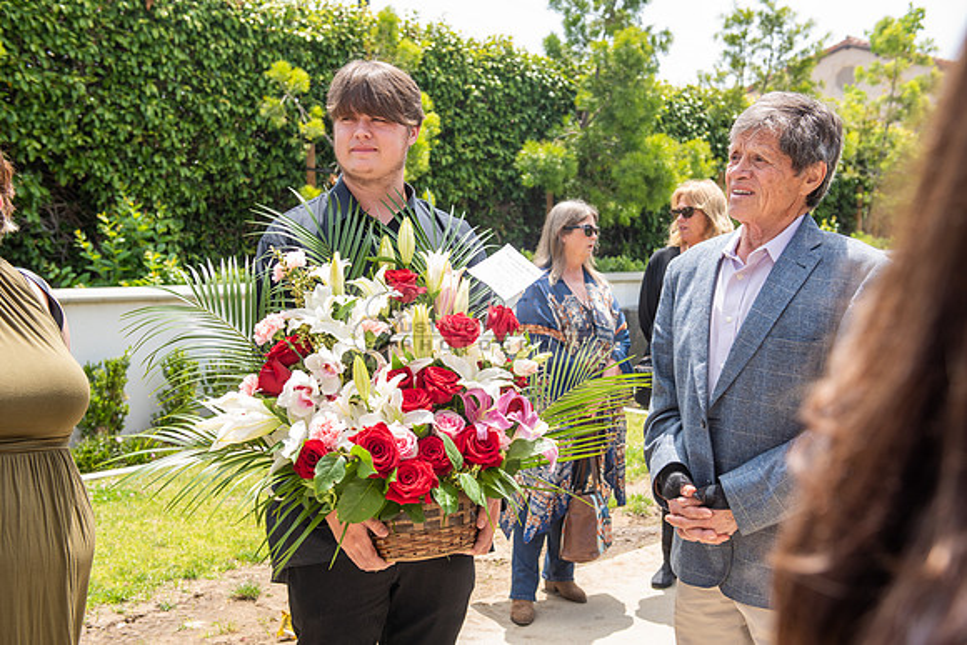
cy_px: 322
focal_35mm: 42
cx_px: 484
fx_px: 1128
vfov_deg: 31.9
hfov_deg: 46.4
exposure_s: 1/400
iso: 250
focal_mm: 42
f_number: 5.6
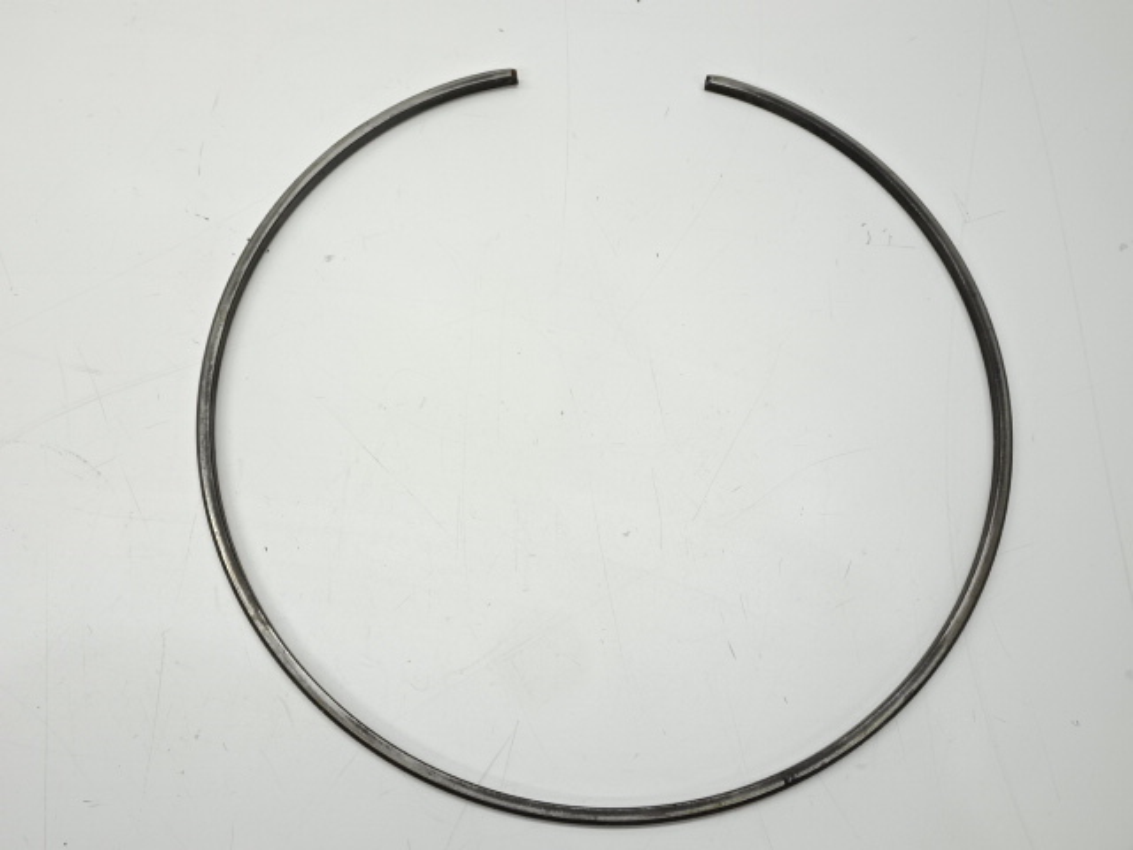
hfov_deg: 54.0
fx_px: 1113
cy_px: 425
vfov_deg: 41.8
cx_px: 566
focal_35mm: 34
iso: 80
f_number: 4
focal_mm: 5.79
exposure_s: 1/40
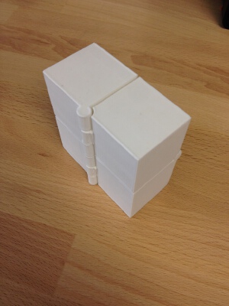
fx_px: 309
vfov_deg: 52.6
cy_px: 153
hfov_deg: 40.7
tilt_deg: -57.3
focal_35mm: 35
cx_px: 114
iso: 64
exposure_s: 1/20
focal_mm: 4.28
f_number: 2.4
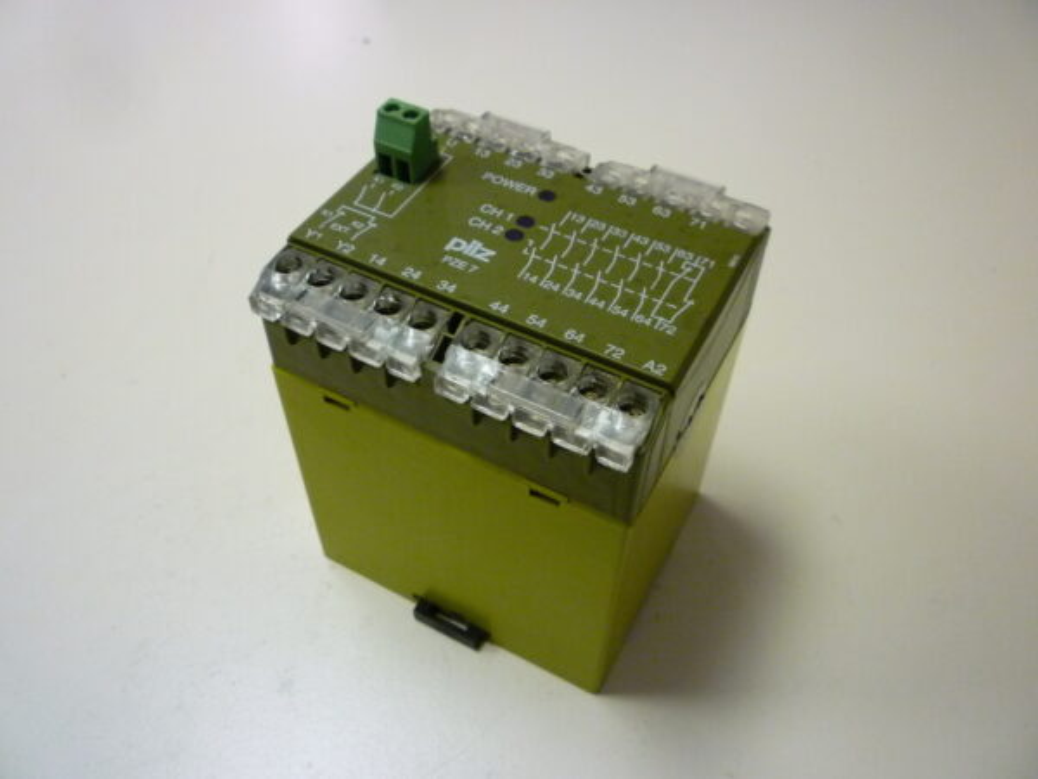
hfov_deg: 61.7
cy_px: 390
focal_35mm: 29
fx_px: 870
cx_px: 519
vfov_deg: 48.2
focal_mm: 5.2
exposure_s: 1/30
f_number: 3.3
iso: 400
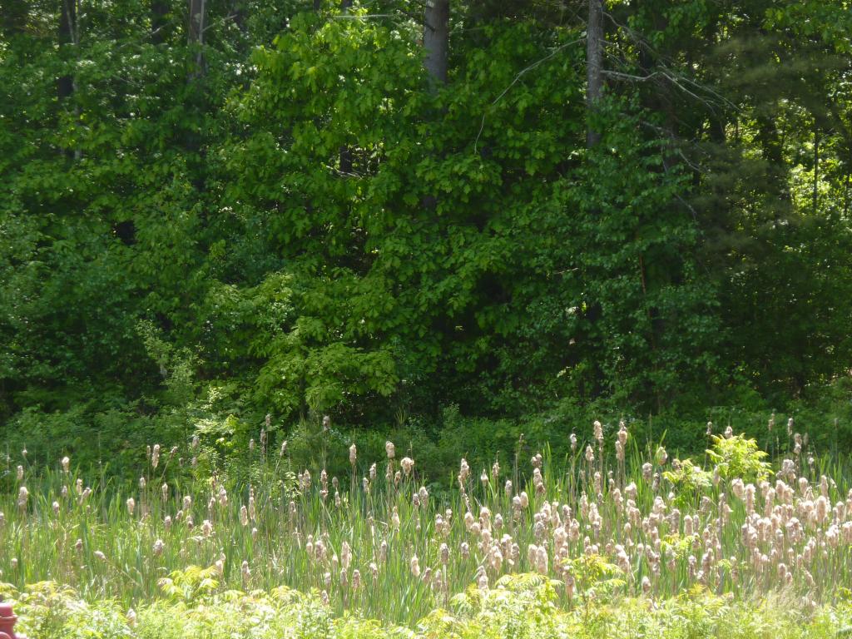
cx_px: 426
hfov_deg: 11.7
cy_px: 320
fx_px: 4160
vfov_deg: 8.8
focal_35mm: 169
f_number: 4.5
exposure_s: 1/100
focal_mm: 27.8
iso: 80
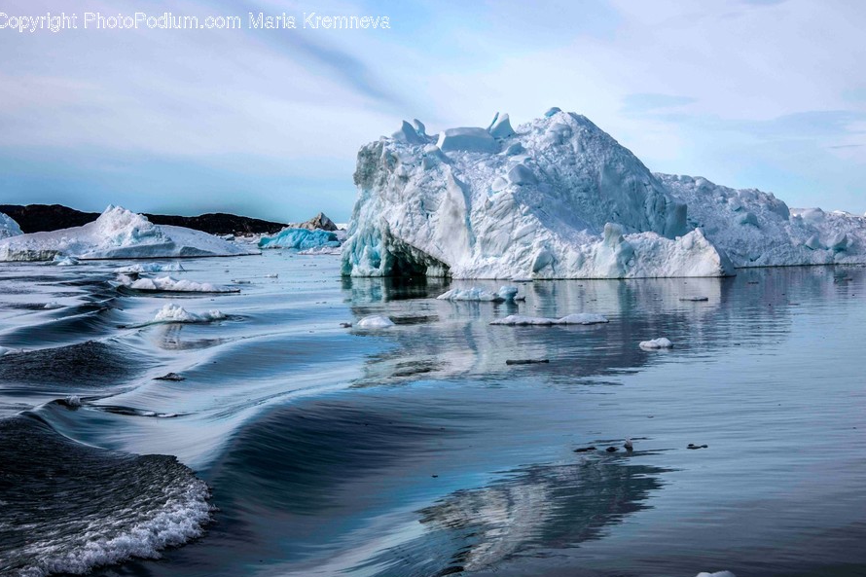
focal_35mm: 86
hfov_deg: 23.6
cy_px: 290
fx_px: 2068
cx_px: 432
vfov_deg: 15.9
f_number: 10
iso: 100
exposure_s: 1/125
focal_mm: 85
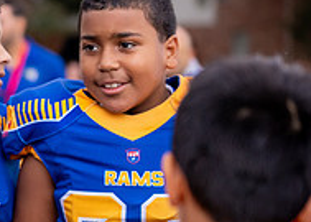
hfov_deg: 8.2
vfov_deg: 5.9
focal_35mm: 244
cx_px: -86
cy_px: 118
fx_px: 2155
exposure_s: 1/1250
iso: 500
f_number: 2.8
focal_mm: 70
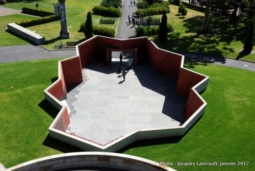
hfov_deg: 42.3
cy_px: 86
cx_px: 128
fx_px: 330
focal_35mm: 46
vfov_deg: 29.0
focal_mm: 31
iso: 100
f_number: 9
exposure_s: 1/320
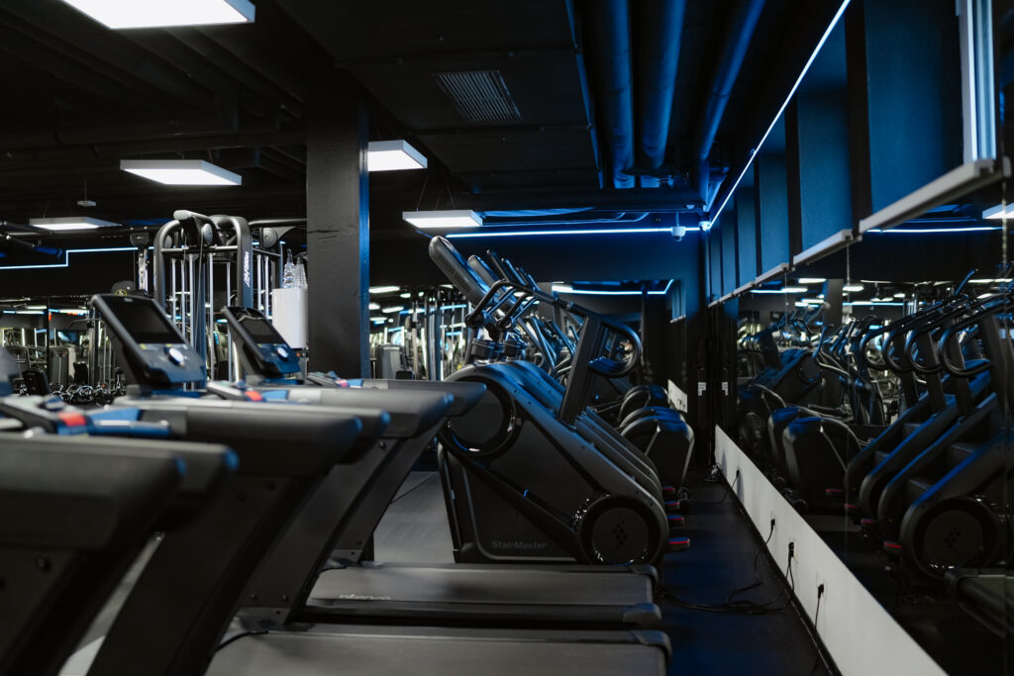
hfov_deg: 54.4
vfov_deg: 37.9
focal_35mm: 35
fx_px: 986
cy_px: 338
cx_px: 507
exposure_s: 1/160
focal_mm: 35
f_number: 1.4
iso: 320
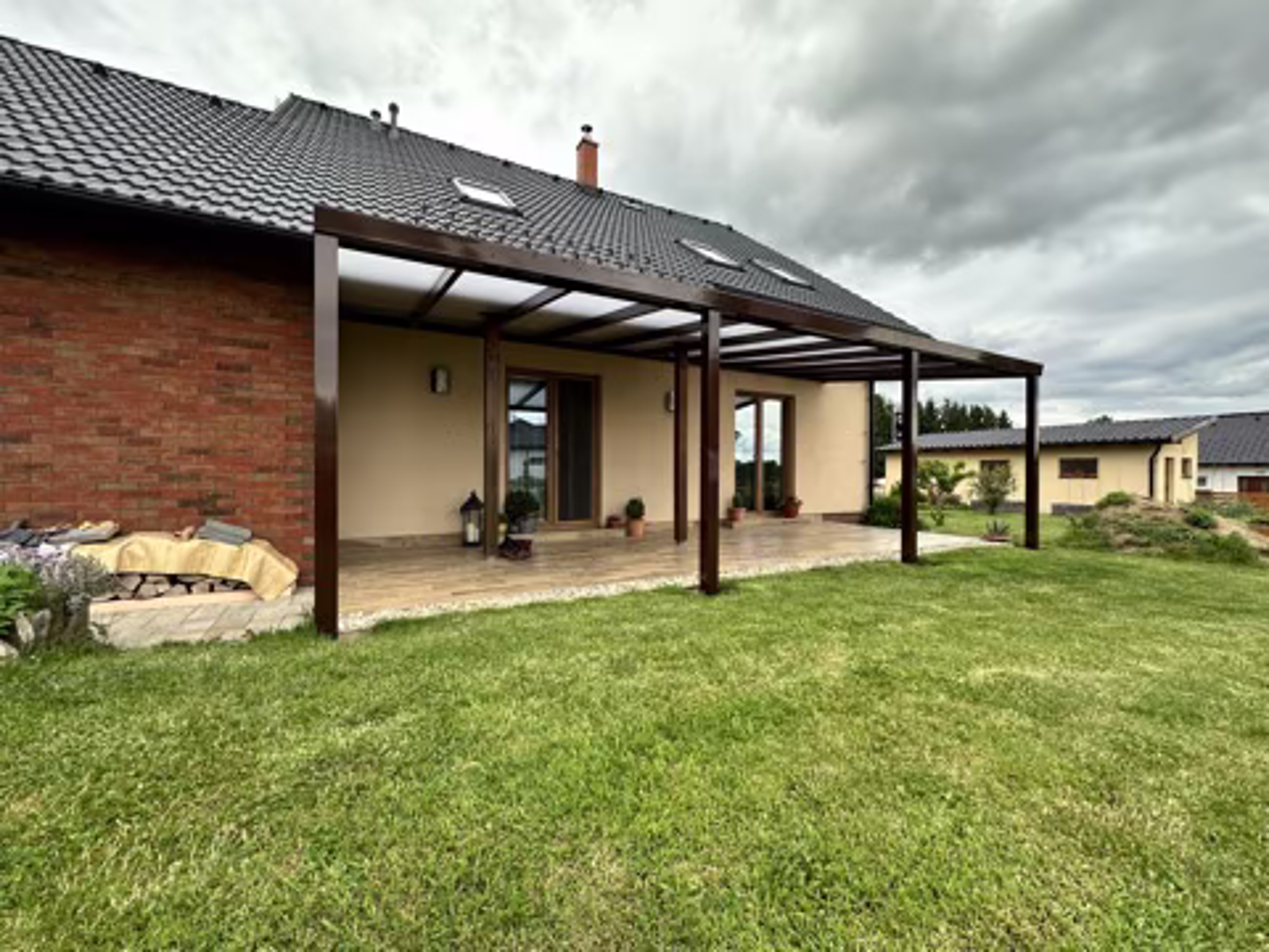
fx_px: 513
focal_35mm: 14
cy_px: 476
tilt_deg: -0.6
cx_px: 634
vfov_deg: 85.7
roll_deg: -0.2
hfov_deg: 102.1
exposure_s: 1/282
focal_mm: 2.22
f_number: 2.2
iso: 40
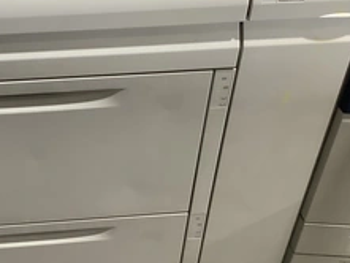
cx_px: 57
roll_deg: +0.5
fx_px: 567
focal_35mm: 56
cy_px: 112
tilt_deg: -36.1
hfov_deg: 33.1
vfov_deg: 26.1
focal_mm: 3.3
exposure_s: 1/60
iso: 160
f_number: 2.4
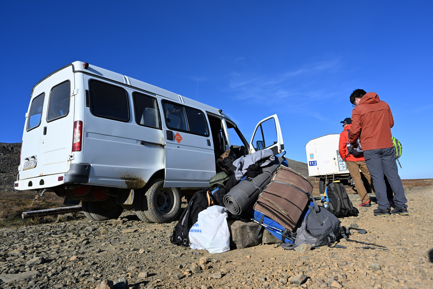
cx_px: 216
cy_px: 144
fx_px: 289
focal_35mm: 24
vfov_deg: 53.1
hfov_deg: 73.7
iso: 100
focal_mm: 24
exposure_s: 1/400
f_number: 7.1
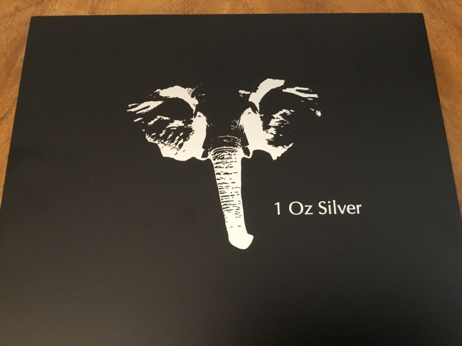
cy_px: 173
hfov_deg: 58.4
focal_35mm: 31
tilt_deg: -72.0
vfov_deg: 45.4
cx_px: 231
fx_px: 414
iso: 400
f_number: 2.4
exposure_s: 1/15
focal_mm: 3.3
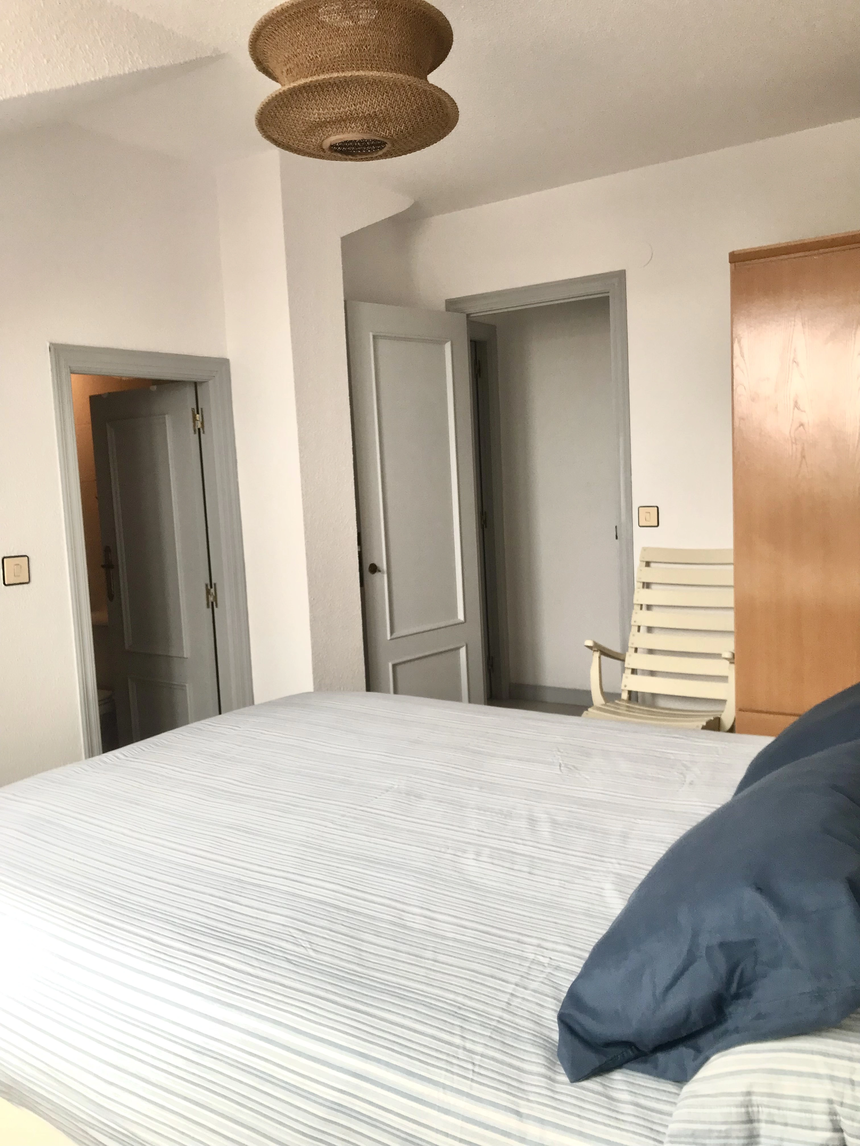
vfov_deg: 63.4
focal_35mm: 28
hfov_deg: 49.7
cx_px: 430
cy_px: 573
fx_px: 928
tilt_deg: -3.8
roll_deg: +3.2
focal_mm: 3.99
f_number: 1.8
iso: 32
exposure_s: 1/100
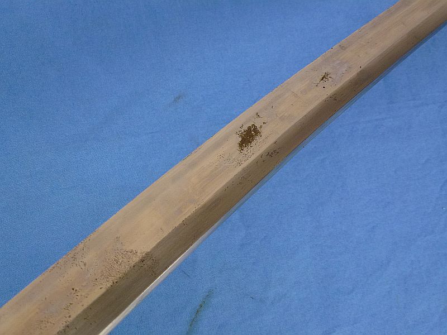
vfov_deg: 35.1
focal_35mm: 41
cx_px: 224
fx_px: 529
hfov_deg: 45.8
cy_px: 168
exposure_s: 1/80
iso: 250
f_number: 3.9
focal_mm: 7.4
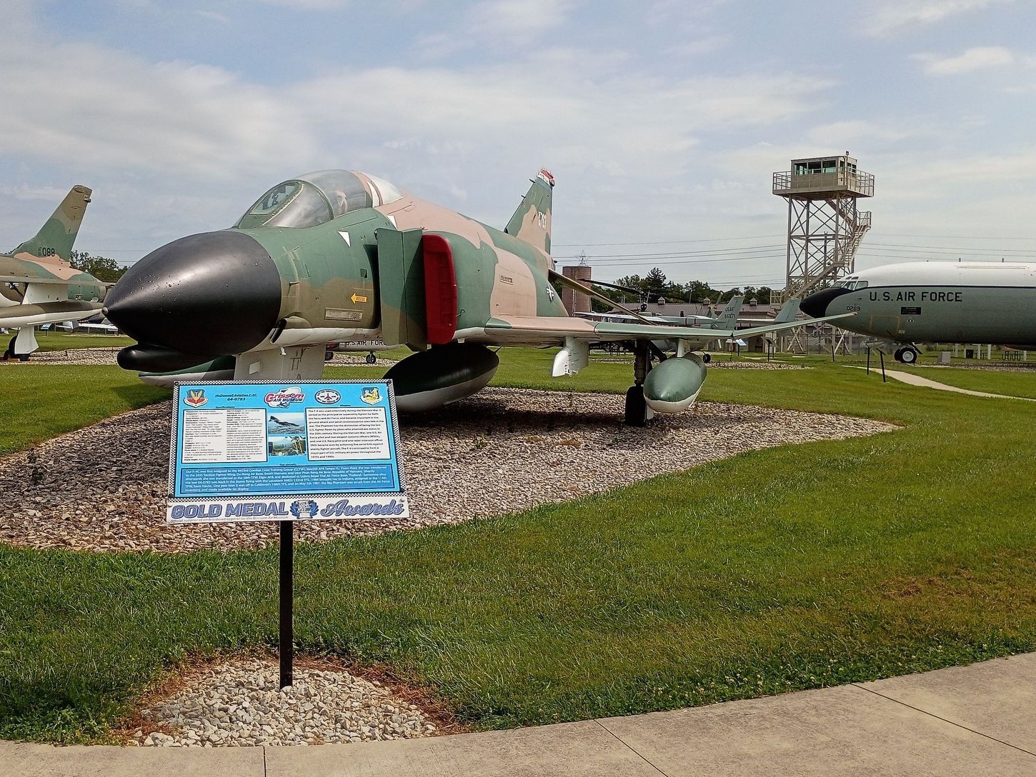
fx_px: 1078
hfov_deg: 50.9
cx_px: 397
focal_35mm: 36
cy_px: 355
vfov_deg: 39.6
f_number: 1.8
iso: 102
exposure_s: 1/1992
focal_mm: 4.27
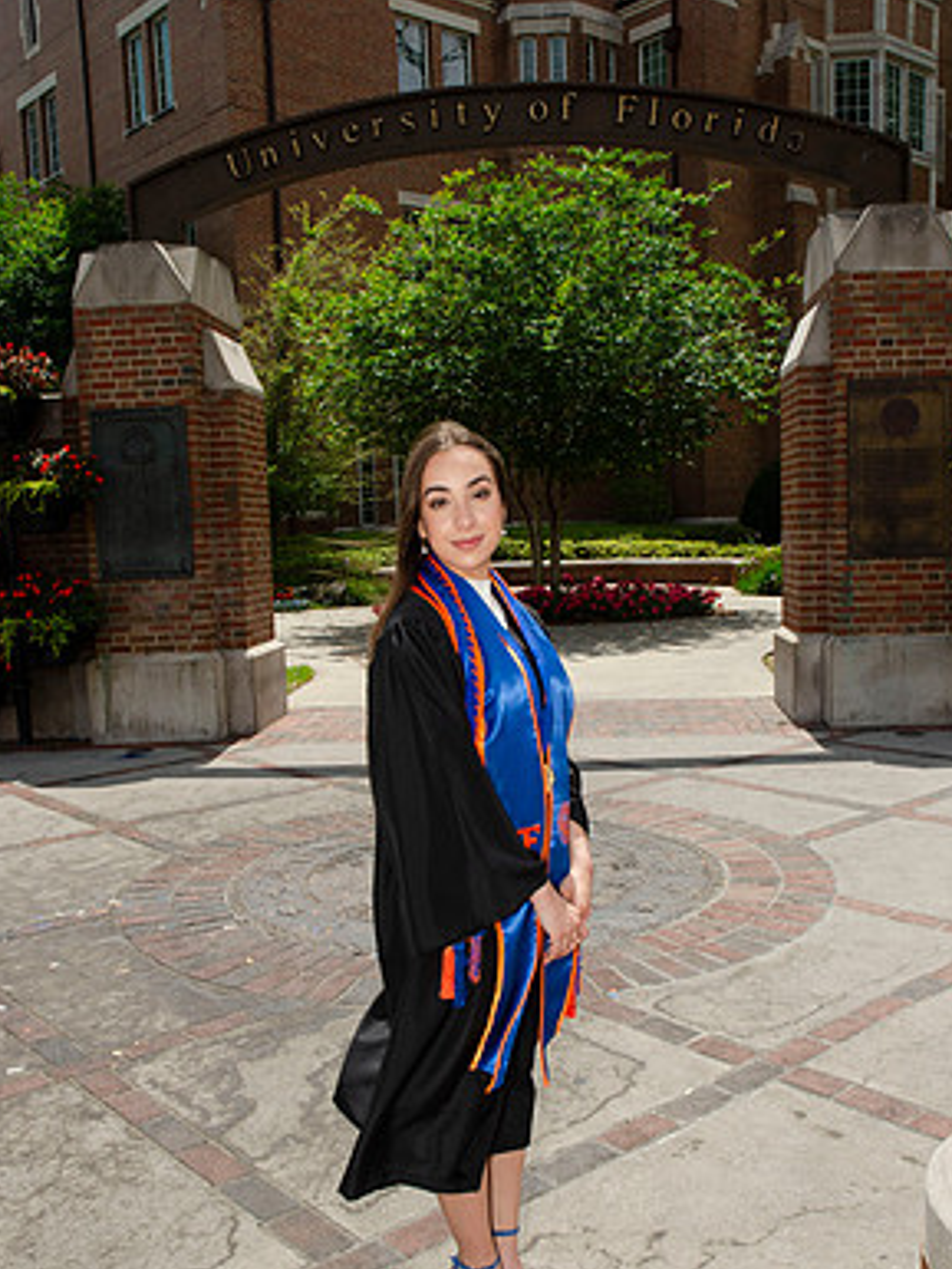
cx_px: 481
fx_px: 1356
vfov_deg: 50.0
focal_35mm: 37
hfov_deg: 38.7
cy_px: 719
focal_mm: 22
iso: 100
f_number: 10
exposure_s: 1/250
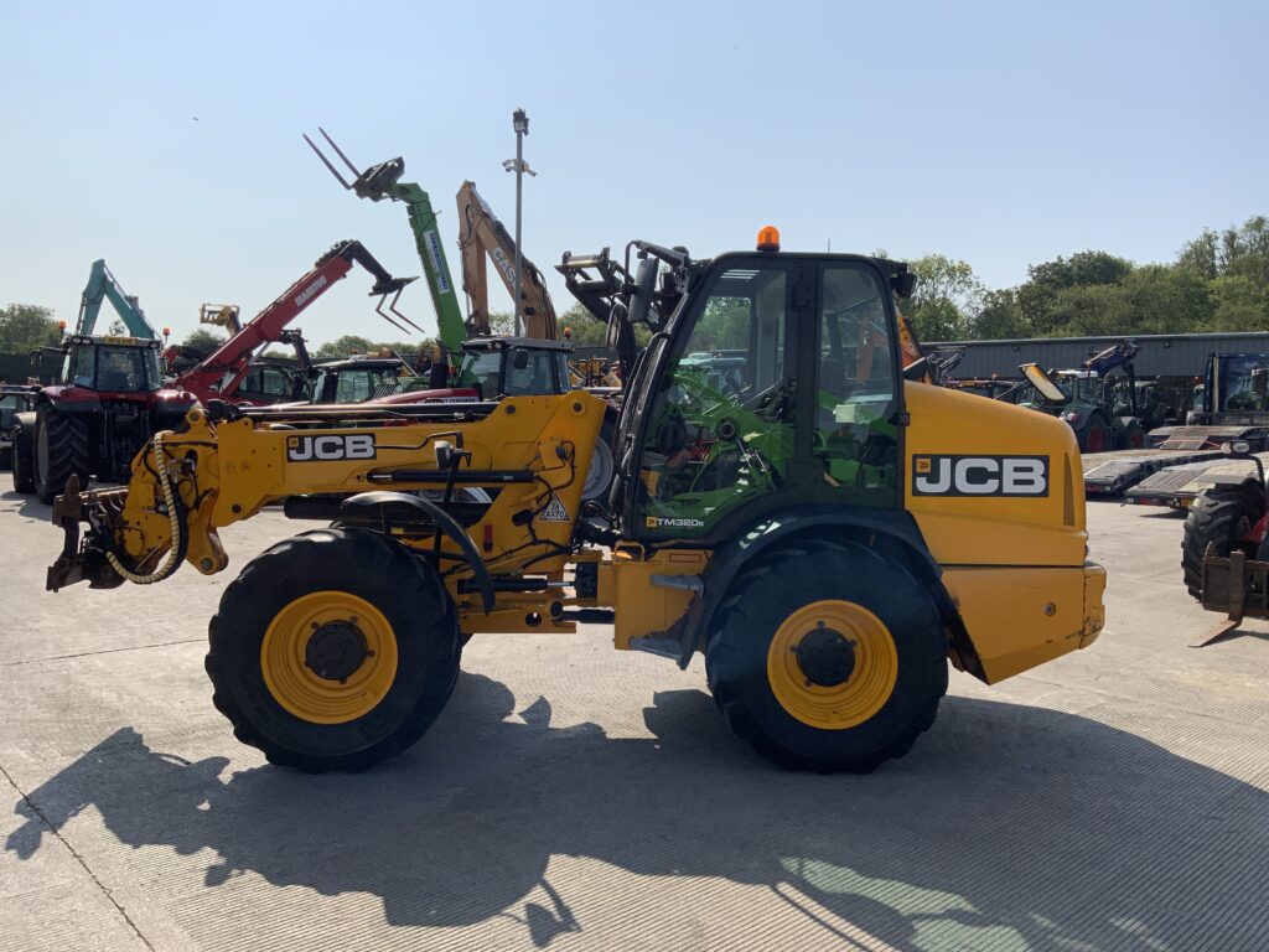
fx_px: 1063
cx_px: 634
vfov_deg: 48.2
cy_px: 476
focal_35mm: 29
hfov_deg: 61.7
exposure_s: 1/3788
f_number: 1.8
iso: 16
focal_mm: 3
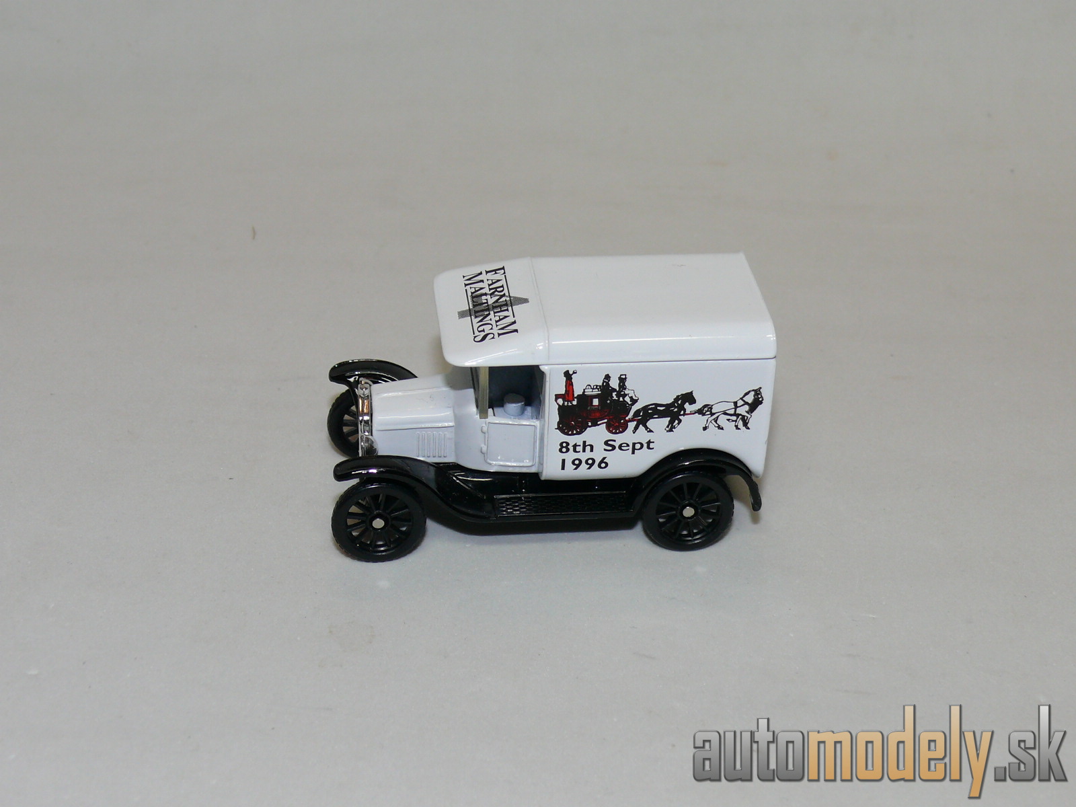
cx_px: 538
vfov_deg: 24.0
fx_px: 1896
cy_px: 404
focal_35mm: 61
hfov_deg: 31.7
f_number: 4
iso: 100
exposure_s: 1/30
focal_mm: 10.2
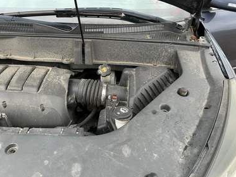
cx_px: 124
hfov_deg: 59.9
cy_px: 93
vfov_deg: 46.8
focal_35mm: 30
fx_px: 205
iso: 20
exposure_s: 1/231
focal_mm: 3
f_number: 1.8
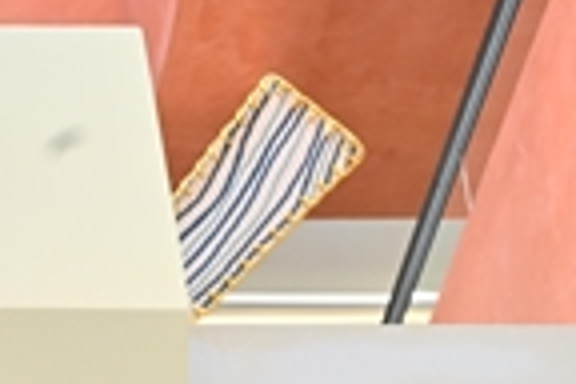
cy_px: 780
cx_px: -500
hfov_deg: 9.3
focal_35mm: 209
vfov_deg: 6.4
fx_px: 3344
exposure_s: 1/80
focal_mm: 50
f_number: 8
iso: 1000
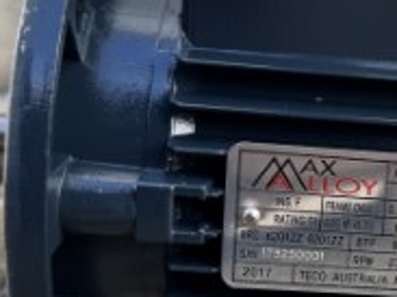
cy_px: 169
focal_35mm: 84
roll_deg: -2.3
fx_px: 963
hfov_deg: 22.3
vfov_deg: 17.5
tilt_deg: -23.4
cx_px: 414
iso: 80
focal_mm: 6.76
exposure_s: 1/477
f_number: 1.78
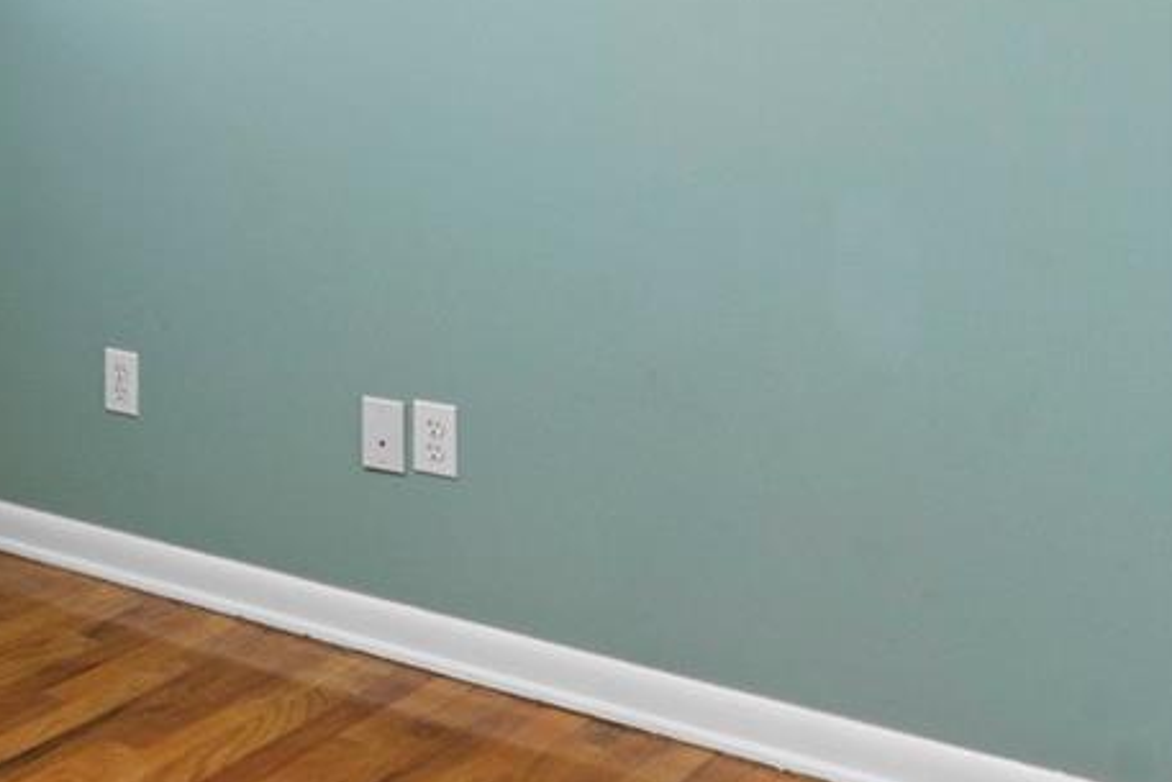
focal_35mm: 56
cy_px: -5
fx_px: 1824
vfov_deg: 23.2
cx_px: -349
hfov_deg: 29.0
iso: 800
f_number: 8
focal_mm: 16
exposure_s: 1/2
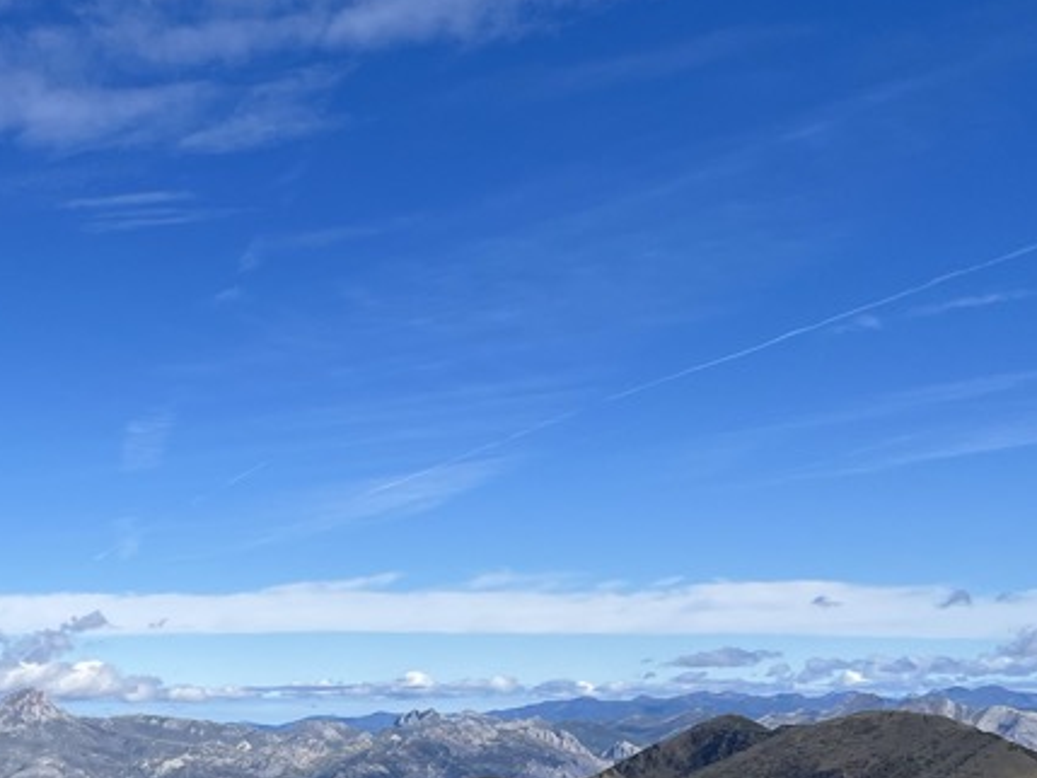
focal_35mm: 62
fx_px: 1858
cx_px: -94
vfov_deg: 23.3
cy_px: 643
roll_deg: +1.5
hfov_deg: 28.4
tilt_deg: +0.9
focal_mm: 5.1
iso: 50
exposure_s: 1/4854
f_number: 1.6
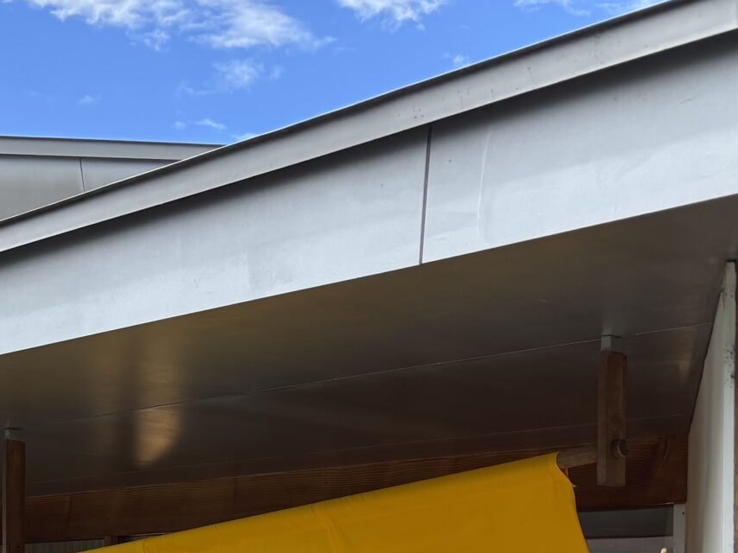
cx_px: -91
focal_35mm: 78
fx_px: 1663
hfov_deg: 23.4
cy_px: 823
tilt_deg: -0.1
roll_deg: -0.1
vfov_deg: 17.1
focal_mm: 5.96
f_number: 1.6
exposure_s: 1/1248
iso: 50
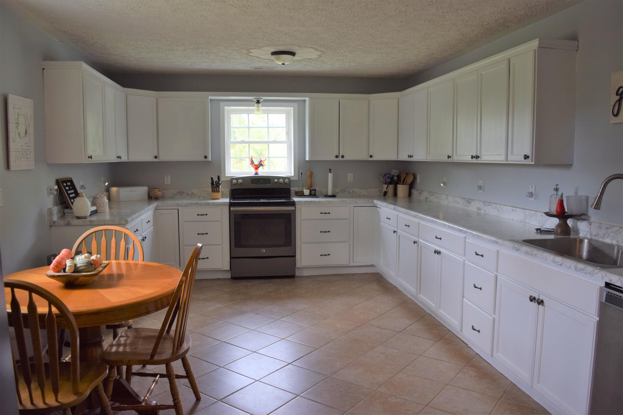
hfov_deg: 67.4
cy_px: 208
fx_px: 467
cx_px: 312
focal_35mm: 27
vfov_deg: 47.9
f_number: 4.5
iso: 400
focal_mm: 18
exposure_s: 1/80
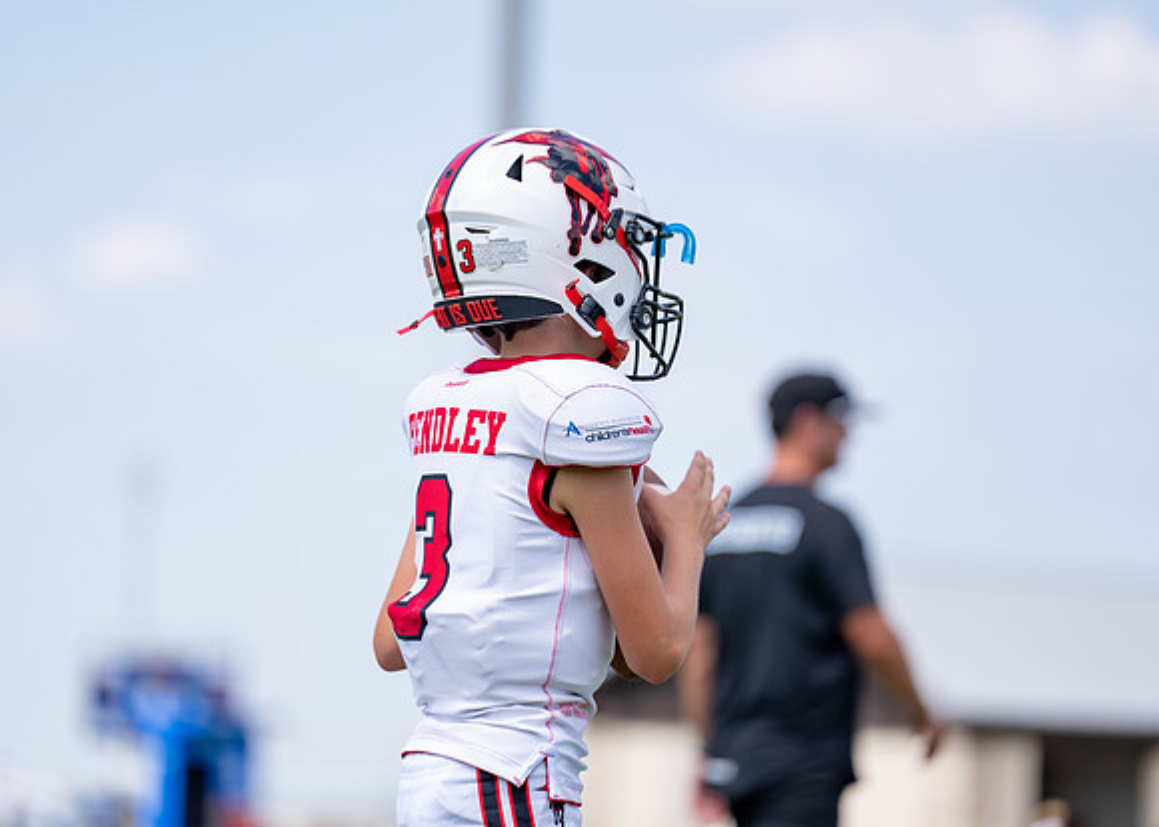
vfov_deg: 7.1
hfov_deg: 10.0
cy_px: 414
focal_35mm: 202
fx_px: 6642
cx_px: 580
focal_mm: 191
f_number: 2.8
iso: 200
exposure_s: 1/2000
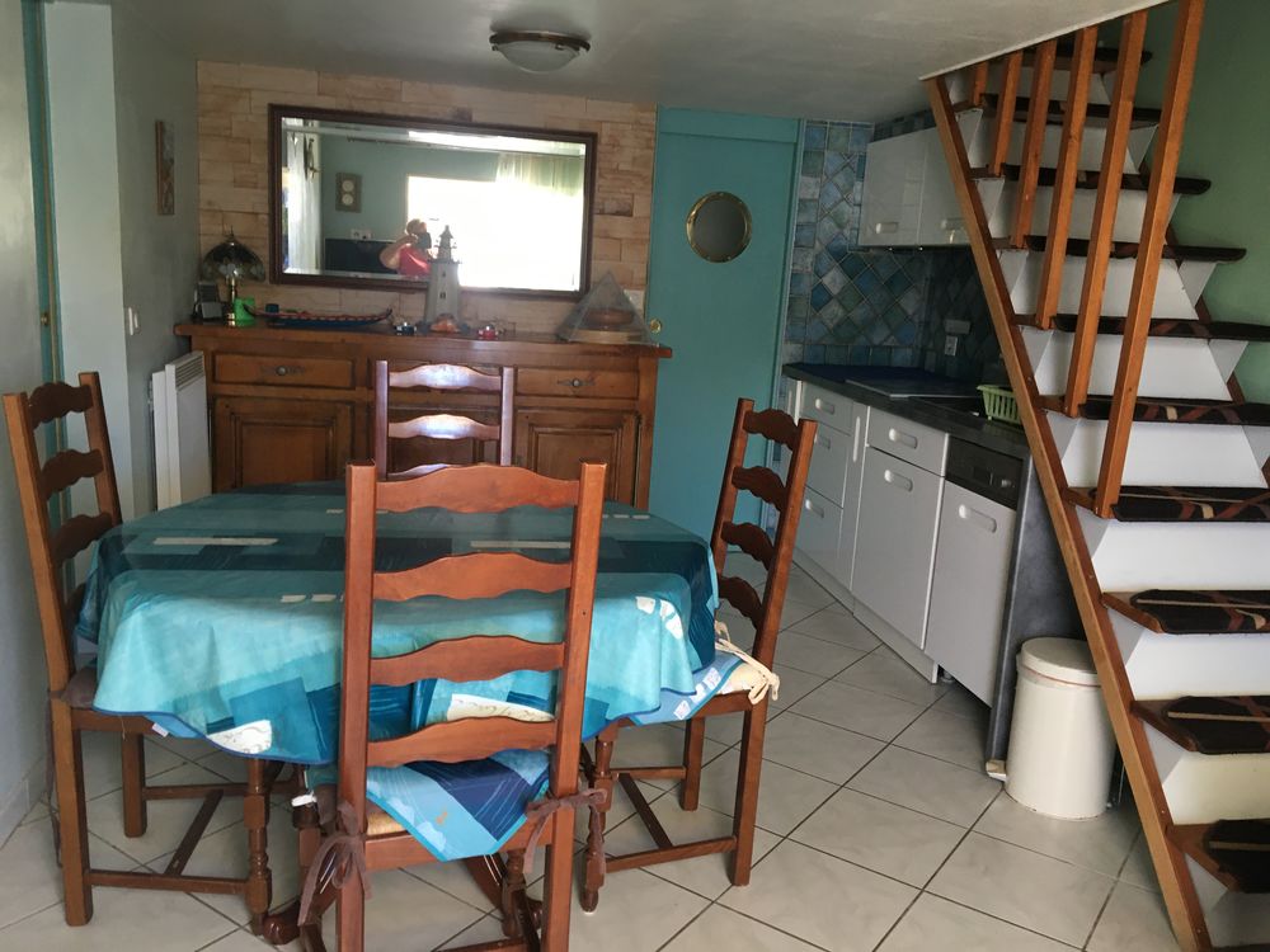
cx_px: 635
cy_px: 476
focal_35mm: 29
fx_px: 1064
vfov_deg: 48.2
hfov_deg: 61.7
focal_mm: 4.15
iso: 64
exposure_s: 1/33
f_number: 2.2
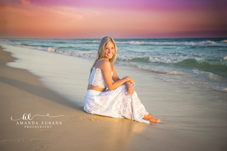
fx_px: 271
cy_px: 76
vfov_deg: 31.2
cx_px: 114
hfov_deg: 45.4
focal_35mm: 43
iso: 250
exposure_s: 1/1000
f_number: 4
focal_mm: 43
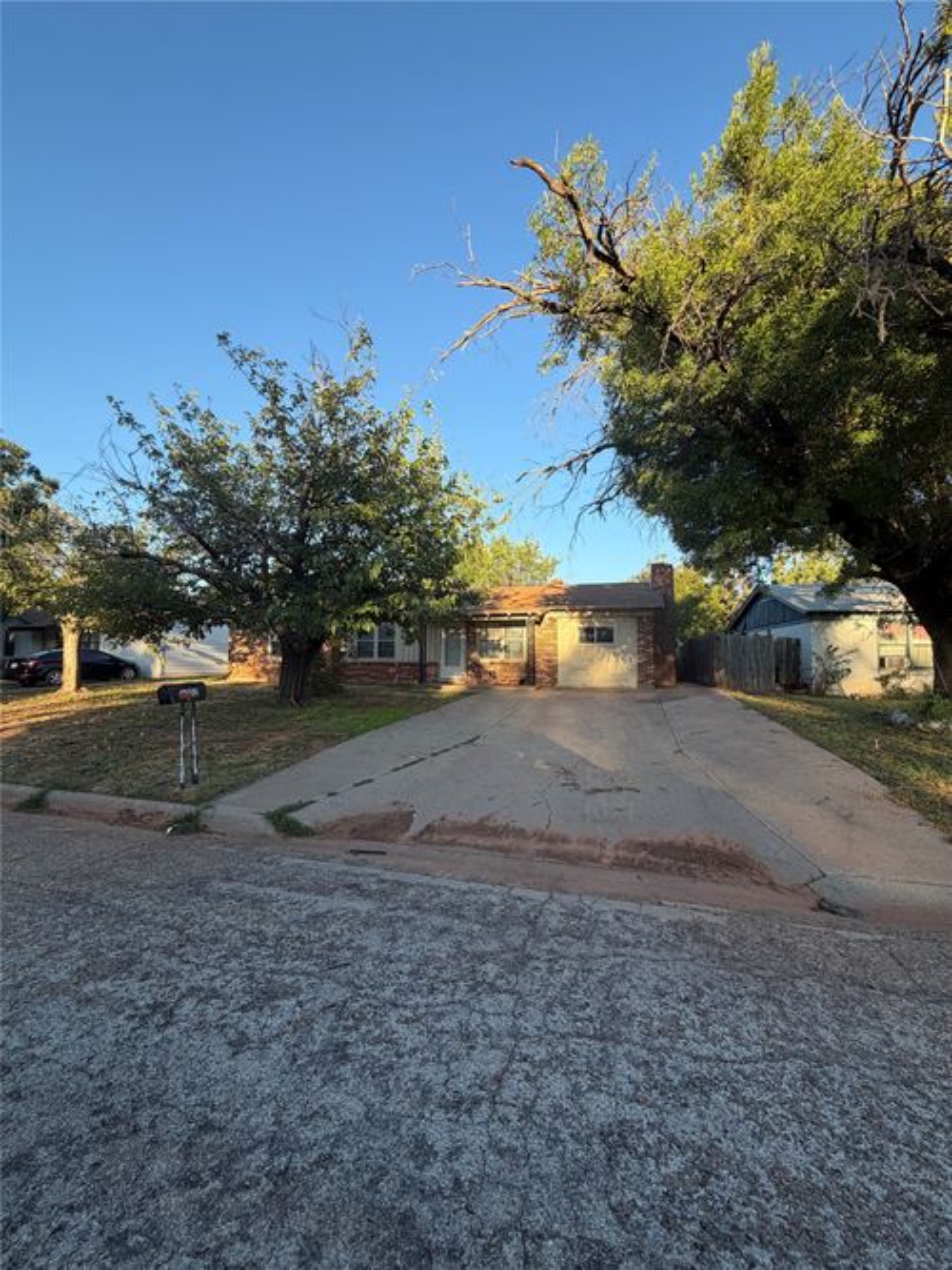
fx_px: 514
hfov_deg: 85.7
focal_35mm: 14
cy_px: 635
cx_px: 476
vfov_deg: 102.1
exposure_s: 1/502
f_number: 2.2
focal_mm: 2.22
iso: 64
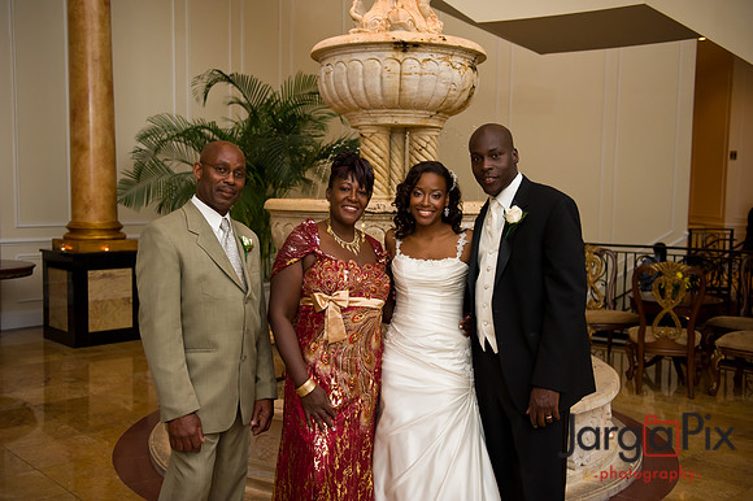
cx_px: 376
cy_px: 250
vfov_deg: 35.0
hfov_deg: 50.7
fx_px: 794
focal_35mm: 38
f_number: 3.2
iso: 1600
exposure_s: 1/125
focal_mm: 38
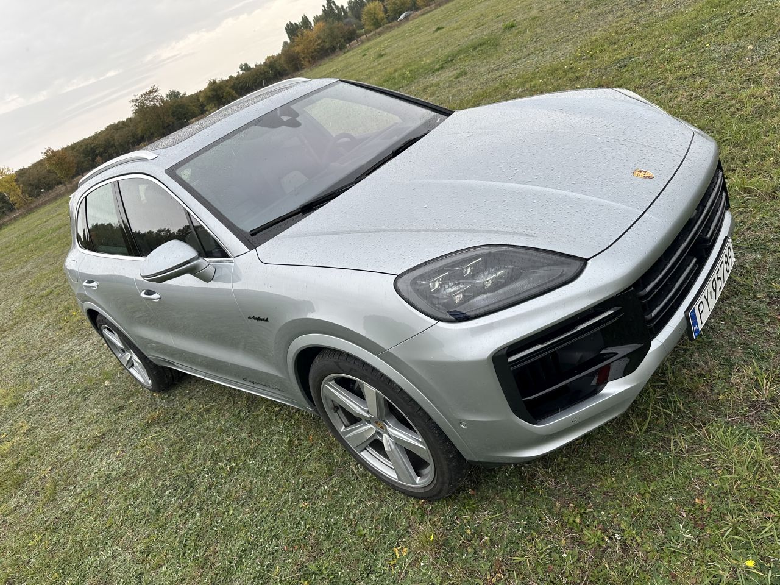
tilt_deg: -23.1
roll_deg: +27.4
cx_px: 390
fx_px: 541
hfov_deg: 71.6
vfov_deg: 56.8
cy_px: 292
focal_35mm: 24
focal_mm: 6.86
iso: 80
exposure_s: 1/724
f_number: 1.78
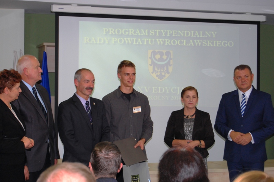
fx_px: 627
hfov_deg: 24.6
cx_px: 137
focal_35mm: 82
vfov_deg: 16.5
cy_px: 91
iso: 400
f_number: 5.6
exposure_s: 1/60
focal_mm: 55
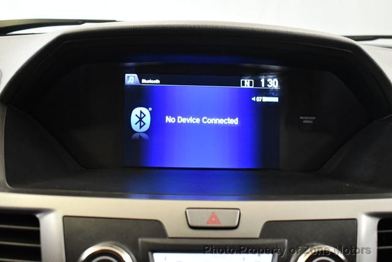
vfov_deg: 36.9
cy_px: 131
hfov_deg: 53.1
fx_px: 392
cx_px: 196
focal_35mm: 36
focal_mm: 18
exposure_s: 1/100
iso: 3200
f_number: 3.5
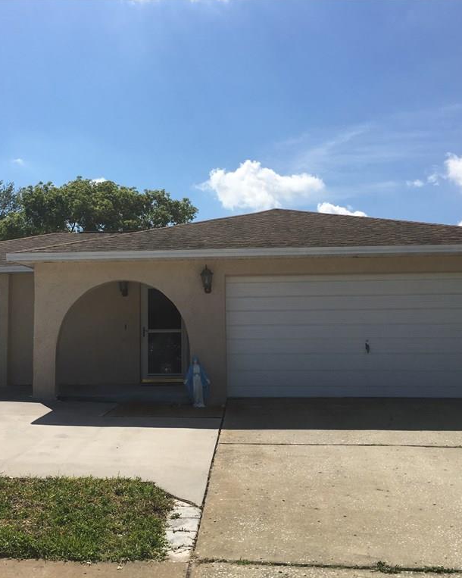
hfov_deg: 38.9
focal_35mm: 38
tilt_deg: +6.2
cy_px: 289
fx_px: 650
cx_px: 177
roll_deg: +0.3
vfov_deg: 47.9
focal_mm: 4.15
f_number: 2.2
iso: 25
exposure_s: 1/2331
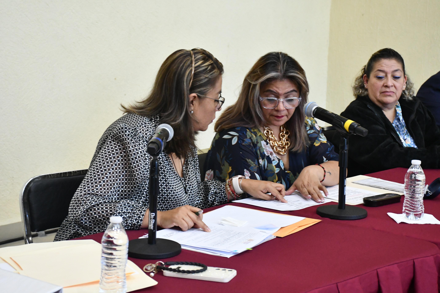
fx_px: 917
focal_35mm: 75
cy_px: 146
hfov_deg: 27.0
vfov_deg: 18.2
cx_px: 220
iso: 4000
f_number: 7.1
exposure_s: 1/60
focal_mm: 50
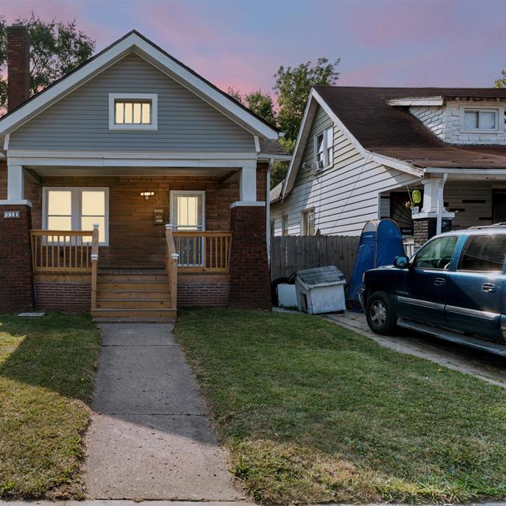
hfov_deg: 53.2
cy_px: 261
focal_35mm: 29
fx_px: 480
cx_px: 128
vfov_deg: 55.6
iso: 100
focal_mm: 22
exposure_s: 1/25
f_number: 8
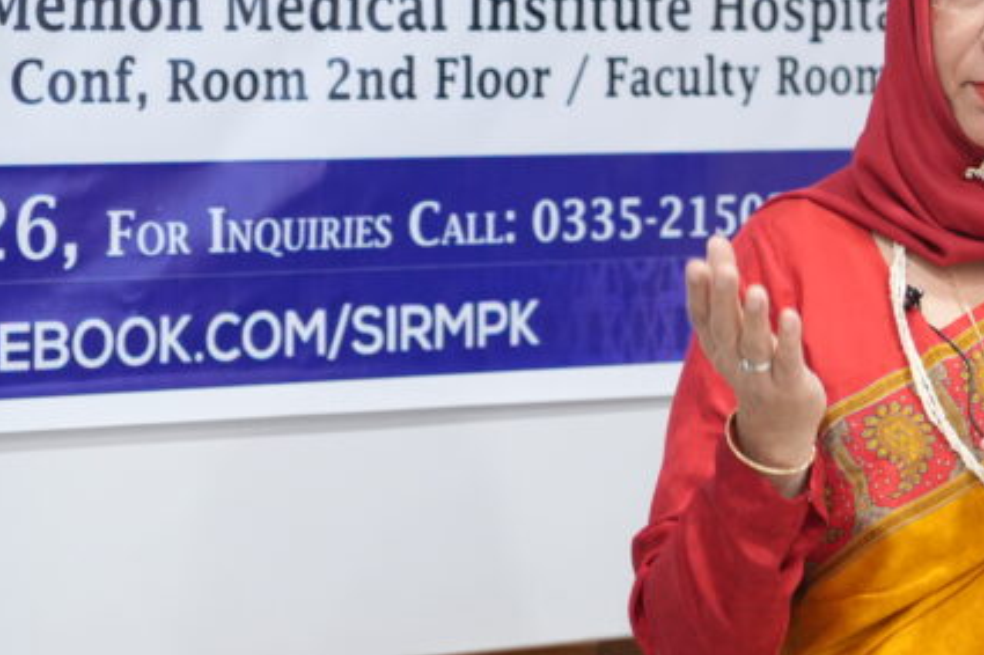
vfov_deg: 6.9
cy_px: 242
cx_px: 1141
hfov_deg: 10.1
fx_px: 5464
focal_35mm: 200
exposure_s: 1/100
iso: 2500
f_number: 4
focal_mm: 83
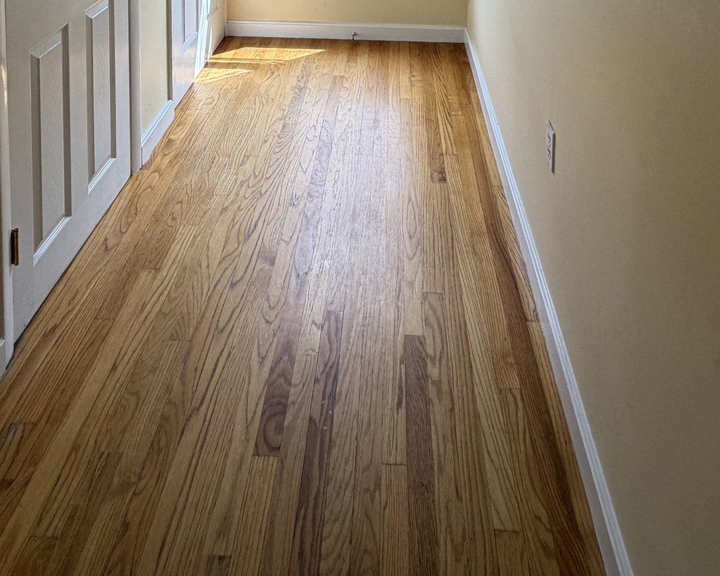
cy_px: -178
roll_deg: -0.8
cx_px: 381
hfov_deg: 60.4
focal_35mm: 29
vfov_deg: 34.6
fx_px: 618
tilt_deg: -2.4
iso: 50
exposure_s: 1/121
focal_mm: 2.22
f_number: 2.2
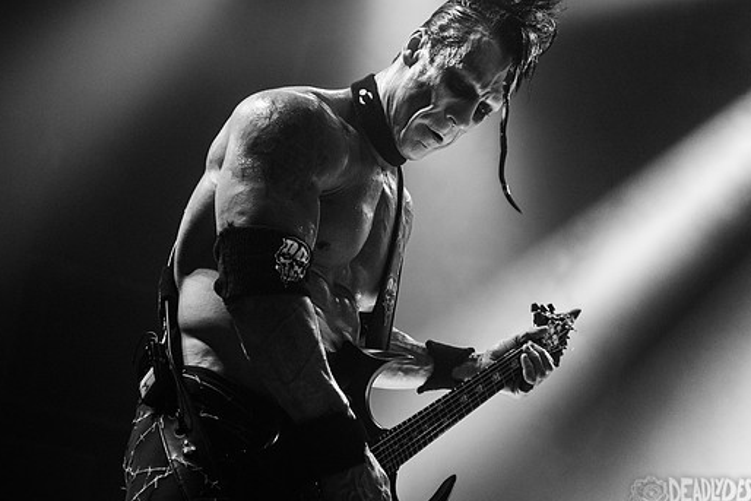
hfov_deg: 25.1
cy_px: 239
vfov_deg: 16.9
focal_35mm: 81
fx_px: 1690
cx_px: 367
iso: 2000
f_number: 3.2
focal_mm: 70
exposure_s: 1/200
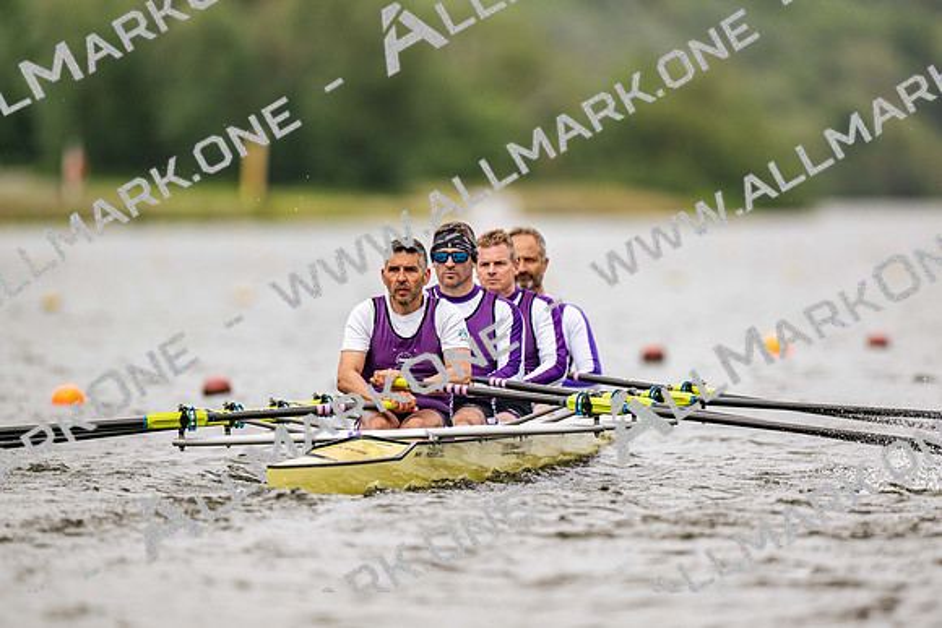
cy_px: 314
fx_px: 15703
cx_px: 471
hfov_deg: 3.4
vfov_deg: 2.3
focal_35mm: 600
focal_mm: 600
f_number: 4
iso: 280
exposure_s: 1/2500
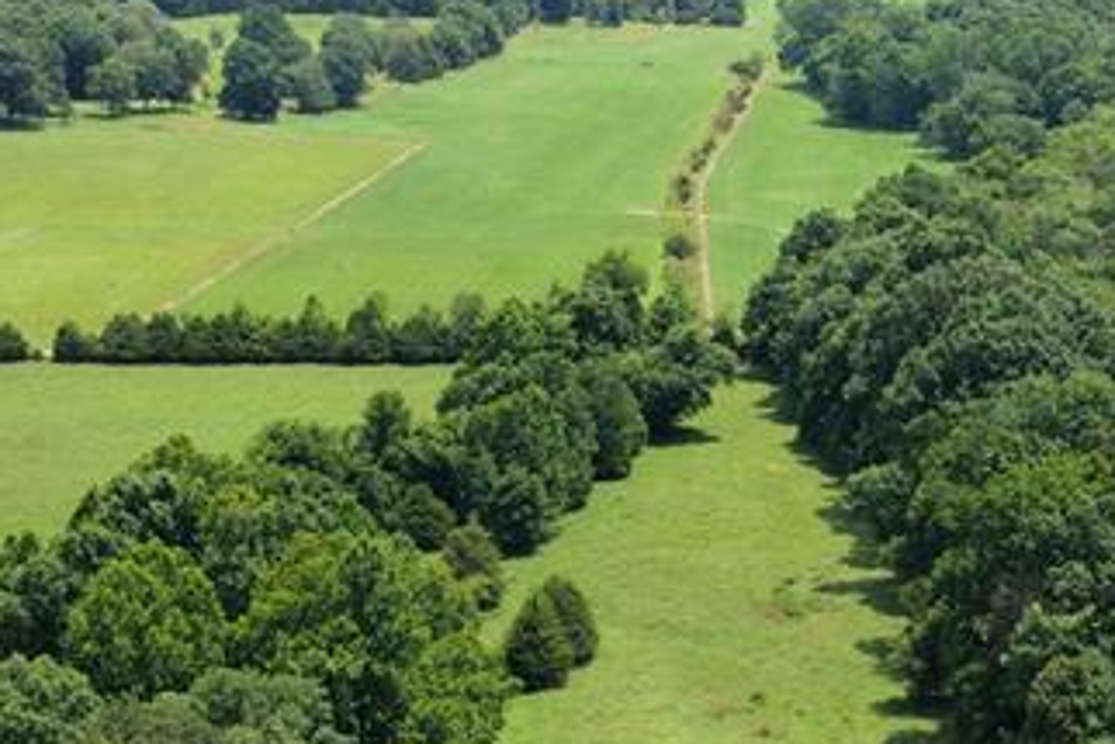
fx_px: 2758
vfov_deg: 15.3
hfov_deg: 22.7
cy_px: 606
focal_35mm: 89
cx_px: 821
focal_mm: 14.45
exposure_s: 1/500
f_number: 2.8
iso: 100
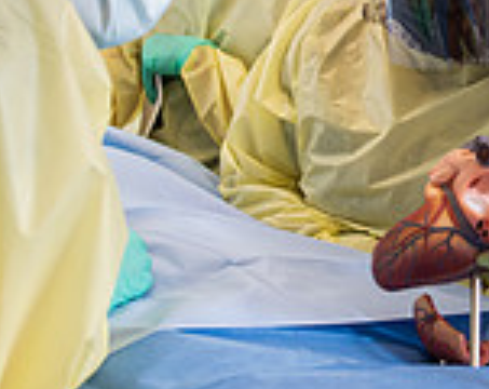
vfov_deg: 16.3
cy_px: 128
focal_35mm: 94
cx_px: 450
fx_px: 1357
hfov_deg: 20.0
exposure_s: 1/200
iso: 500
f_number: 3.5
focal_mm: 26
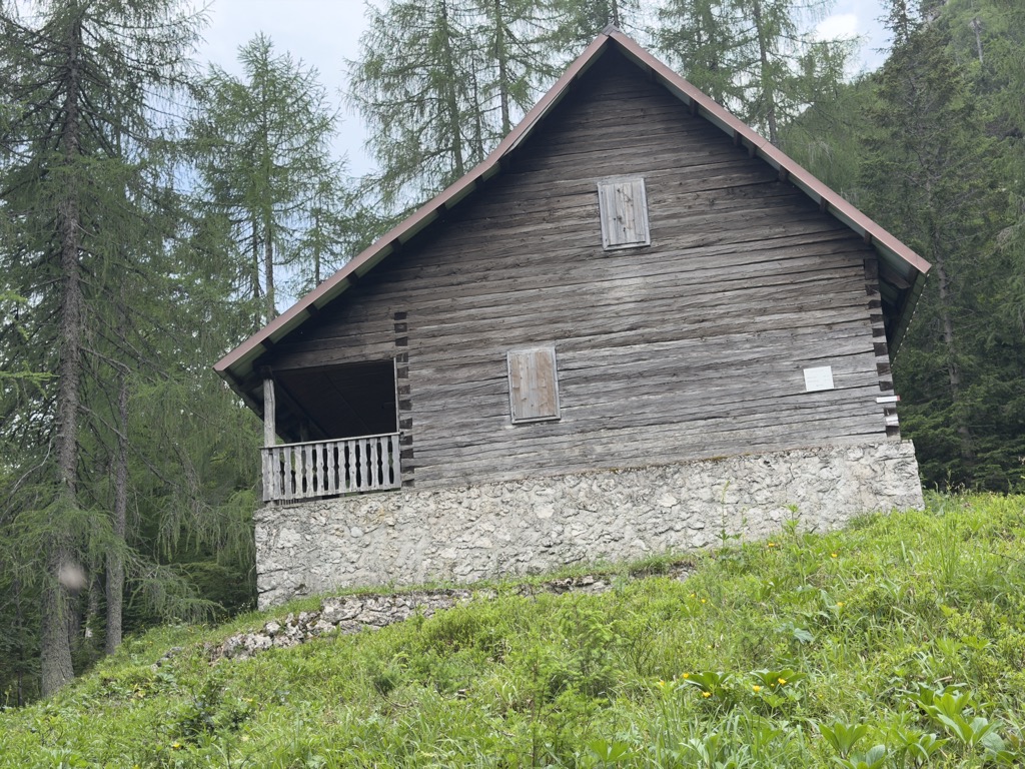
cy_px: 384
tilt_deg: +14.4
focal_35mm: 48
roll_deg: +4.4
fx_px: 1421
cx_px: 512
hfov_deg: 39.7
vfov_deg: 30.3
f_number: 1.78
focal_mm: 6.76
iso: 100
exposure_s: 1/675
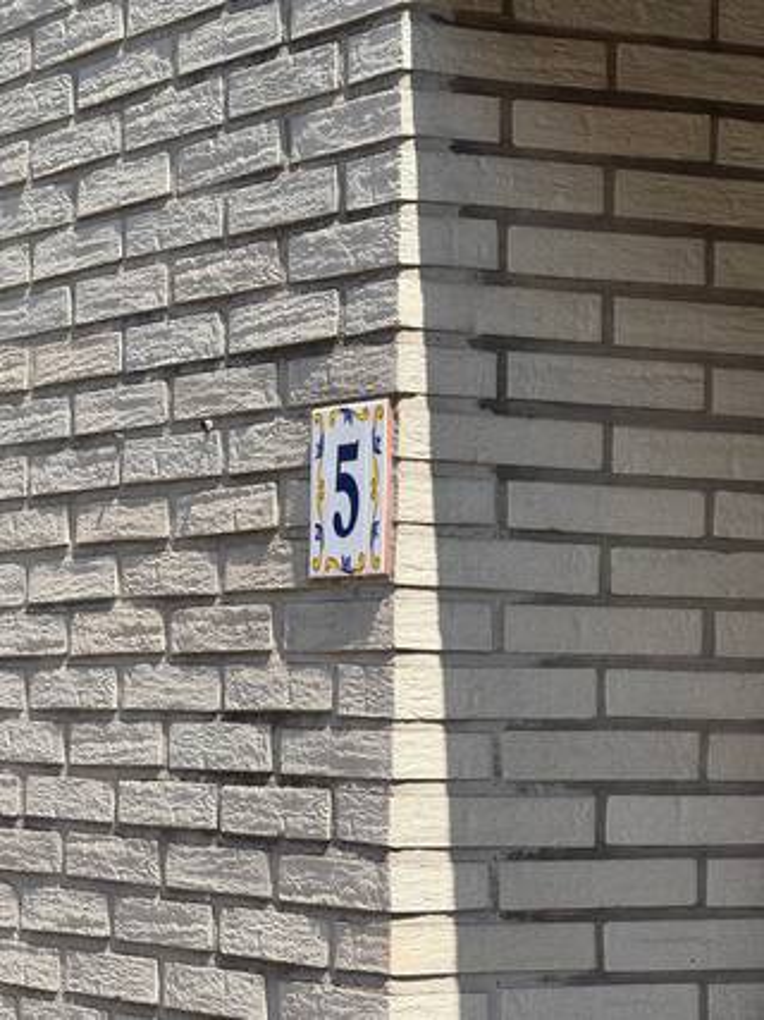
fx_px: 3533
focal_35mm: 120
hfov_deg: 12.3
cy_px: 510
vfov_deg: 16.4
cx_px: 382
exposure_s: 1/563
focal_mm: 15.66
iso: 50
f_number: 2.8
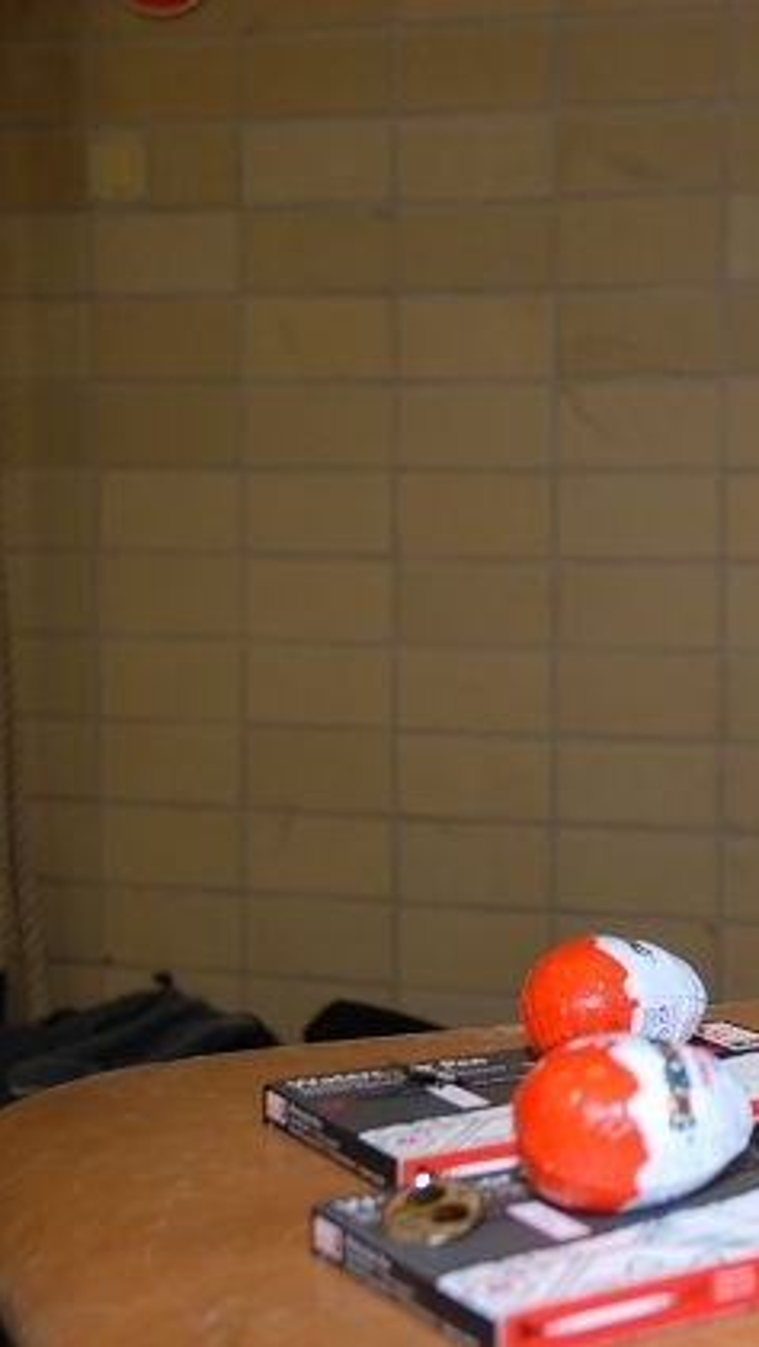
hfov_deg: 19.0
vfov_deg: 35.0
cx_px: 919
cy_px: 681
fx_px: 2138
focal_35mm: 60
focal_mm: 25
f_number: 4
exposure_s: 1/60
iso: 200
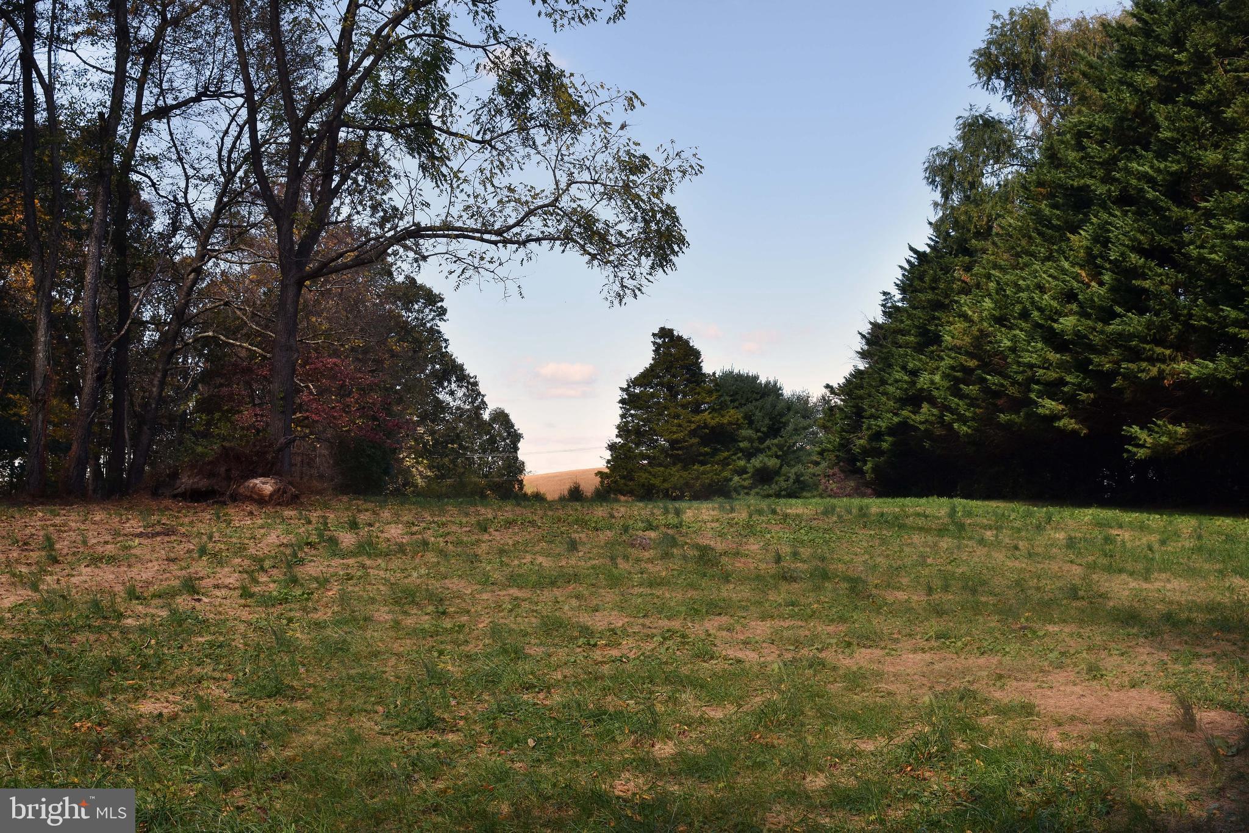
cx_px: 624
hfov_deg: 53.1
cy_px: 416
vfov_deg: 36.9
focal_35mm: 36
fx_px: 1249
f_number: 13
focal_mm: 24
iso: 160
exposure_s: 1/125
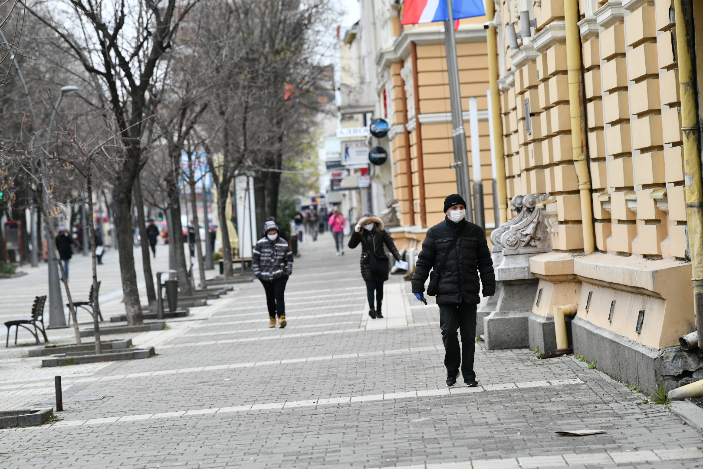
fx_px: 3905
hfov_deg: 10.3
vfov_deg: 6.9
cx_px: 352
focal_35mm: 200
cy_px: 234
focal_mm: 200
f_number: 5.6
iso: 1600
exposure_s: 1/1600
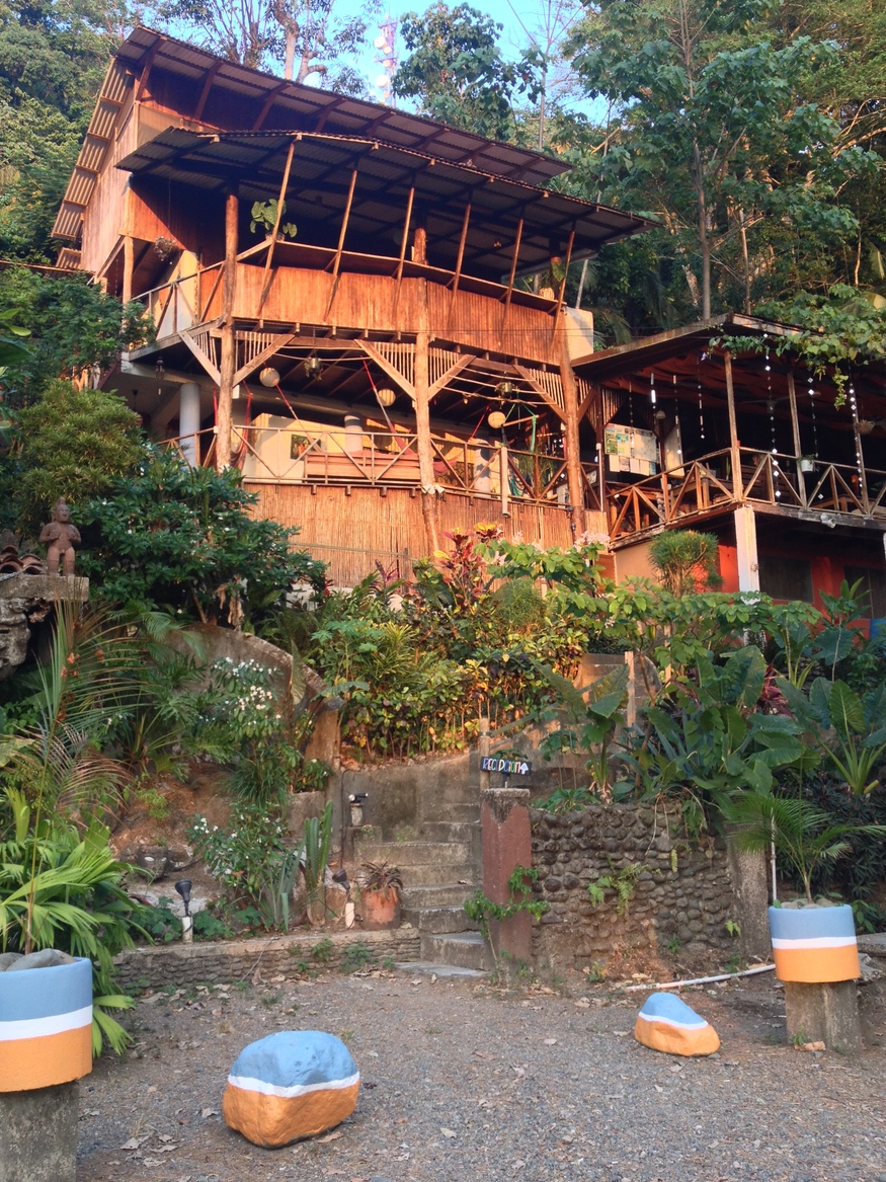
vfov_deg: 51.4
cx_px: 440
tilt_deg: +10.6
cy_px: 578
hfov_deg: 39.7
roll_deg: +2.7
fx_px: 1229
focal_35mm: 36
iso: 50
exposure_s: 1/40
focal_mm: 4.28
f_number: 2.4
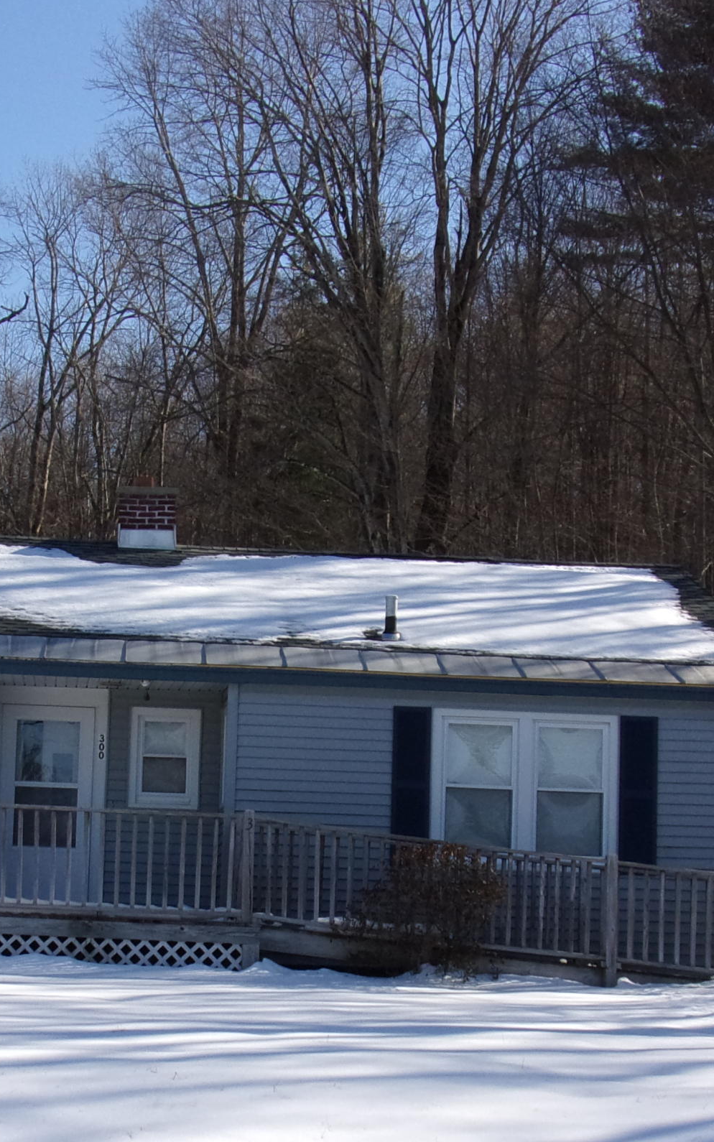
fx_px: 2054
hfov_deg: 19.6
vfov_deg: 30.9
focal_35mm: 66
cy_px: 726
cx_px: 217
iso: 80
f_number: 3.7
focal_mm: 5.9
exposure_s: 1/800
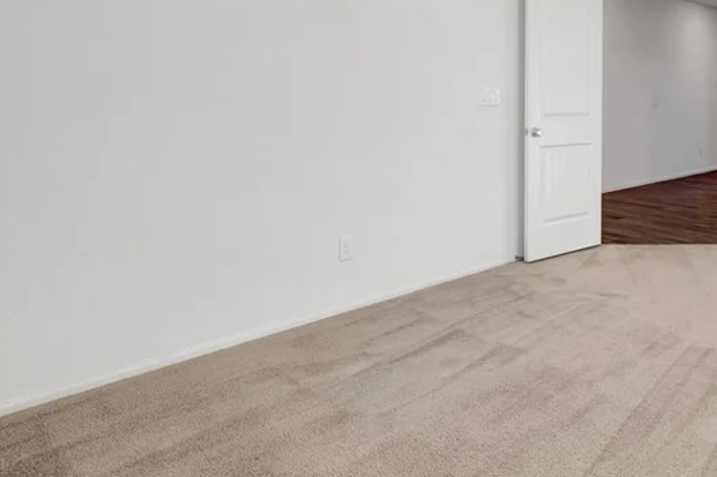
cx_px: 520
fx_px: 537
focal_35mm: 27
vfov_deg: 45.6
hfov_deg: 64.2
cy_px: 100
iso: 800
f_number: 8
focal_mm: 14
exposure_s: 1/40
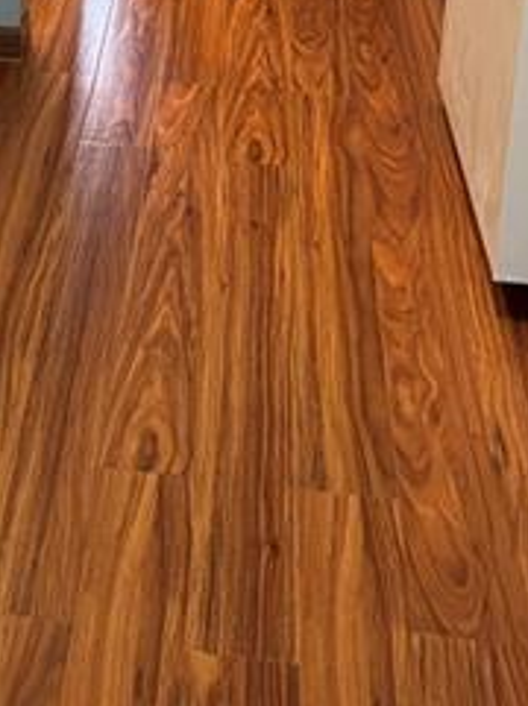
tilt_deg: -11.3
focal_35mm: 83
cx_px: 91
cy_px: -275
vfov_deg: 20.9
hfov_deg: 17.6
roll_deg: -2.2
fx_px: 1693
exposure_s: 1/60
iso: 160
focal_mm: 5.7
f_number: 1.5
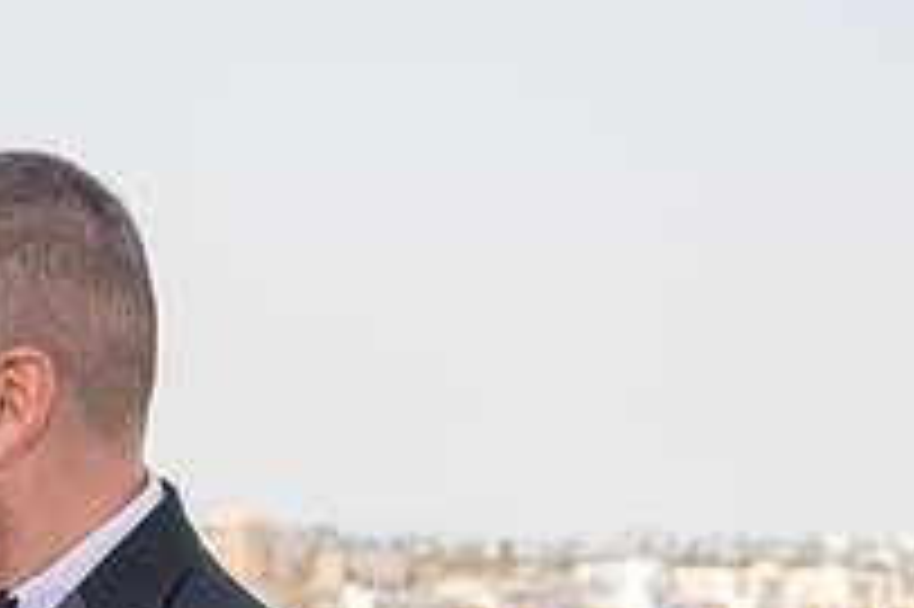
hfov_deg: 10.2
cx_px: -122
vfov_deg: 6.8
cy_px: 826
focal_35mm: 200
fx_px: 5074
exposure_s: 1/200
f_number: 9
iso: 200
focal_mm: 70
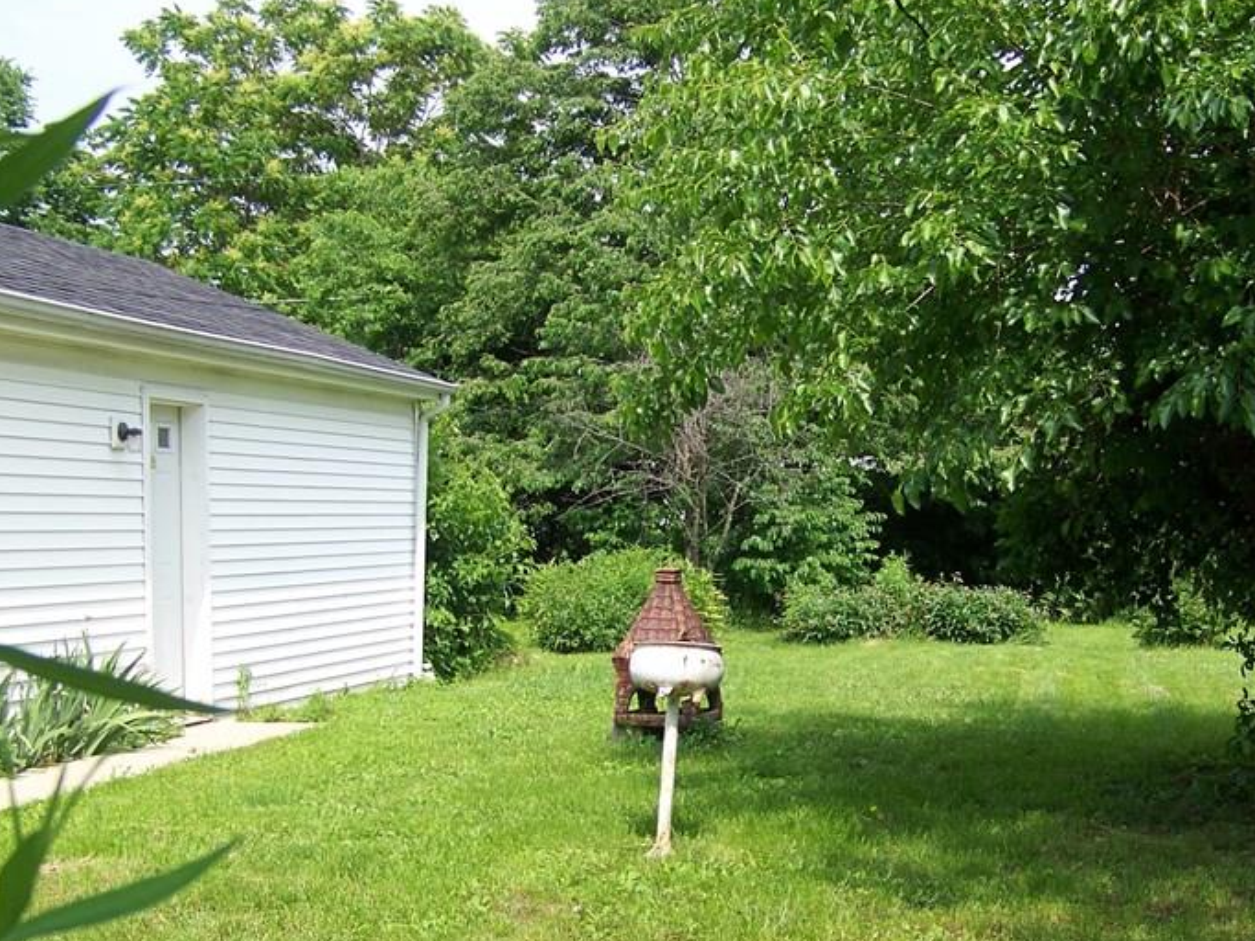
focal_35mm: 54
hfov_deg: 35.4
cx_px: 759
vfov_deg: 26.8
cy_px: 658
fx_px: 1957
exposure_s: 1/400
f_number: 2.8
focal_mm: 5.85
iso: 64
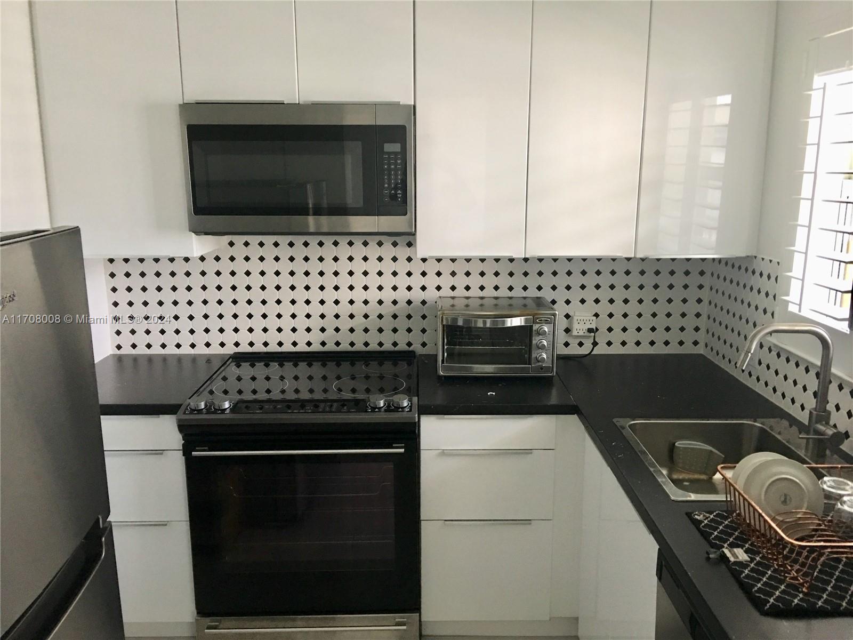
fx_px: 715
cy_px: 320
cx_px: 426
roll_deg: +0.4
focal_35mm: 29
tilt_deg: -9.8
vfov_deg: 48.2
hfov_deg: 61.7
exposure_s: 1/15
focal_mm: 4.15
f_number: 2.2
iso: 64
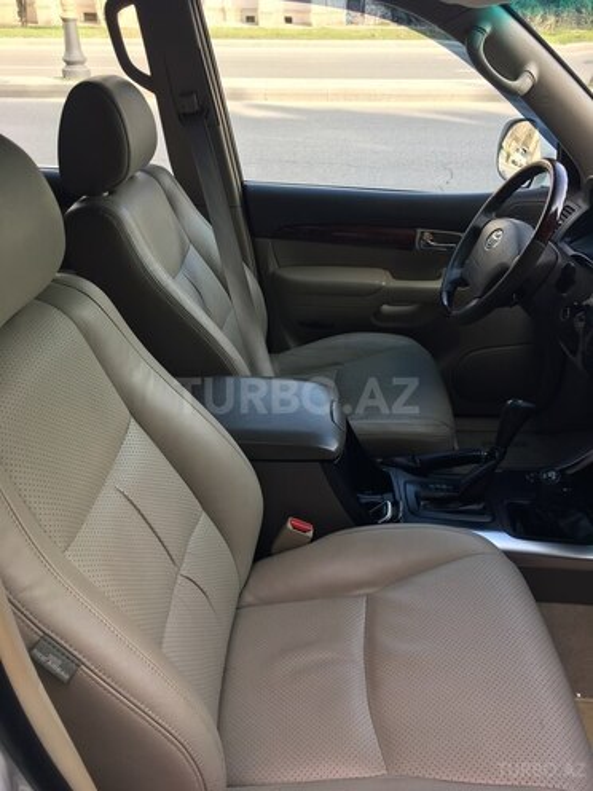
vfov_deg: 61.7
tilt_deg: -32.0
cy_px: 396
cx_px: 296
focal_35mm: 29
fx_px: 662
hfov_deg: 48.2
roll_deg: -1.1
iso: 25
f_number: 2.2
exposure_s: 1/110
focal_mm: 4.15
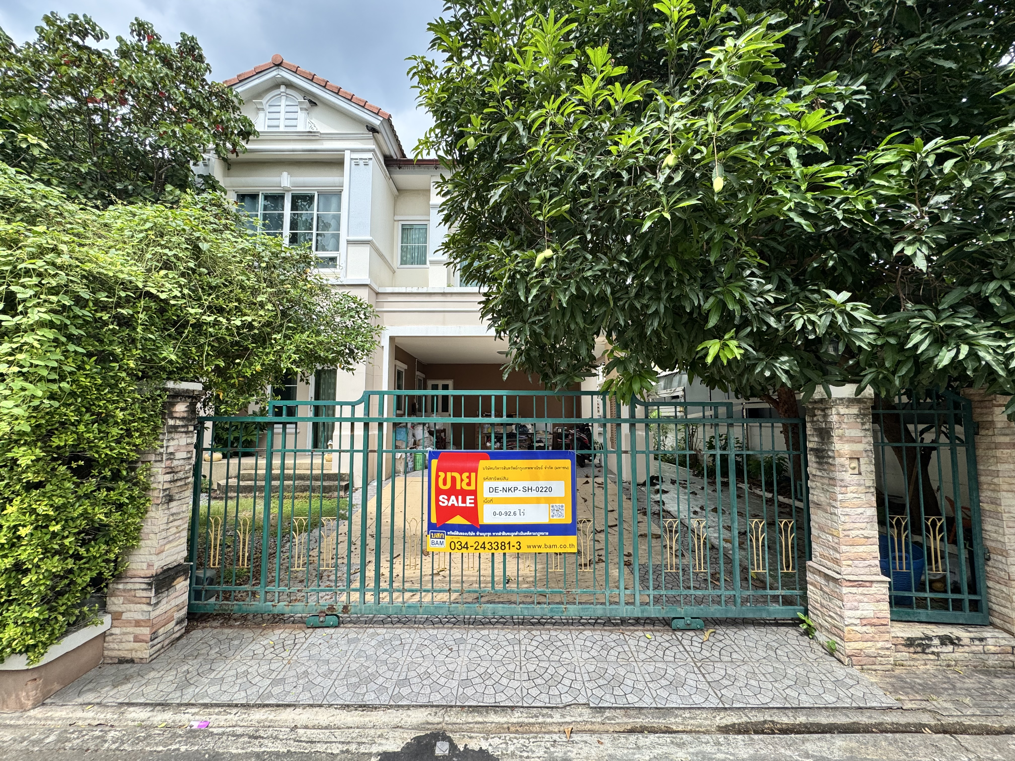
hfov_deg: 102.1
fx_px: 411
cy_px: 380
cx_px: 508
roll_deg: +0.6
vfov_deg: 85.7
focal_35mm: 14
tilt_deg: +6.2
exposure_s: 1/804
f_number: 2.2
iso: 50
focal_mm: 2.22
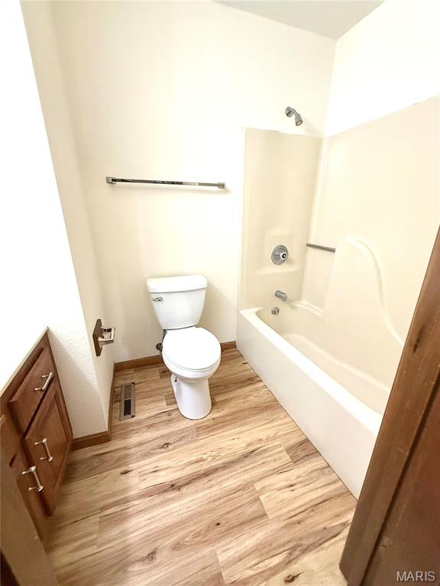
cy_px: 293
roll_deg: -1.2
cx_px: 220
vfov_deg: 102.1
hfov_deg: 85.7
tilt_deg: -17.1
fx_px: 237
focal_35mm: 14
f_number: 2.2
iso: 320
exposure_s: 1/60
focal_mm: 2.22
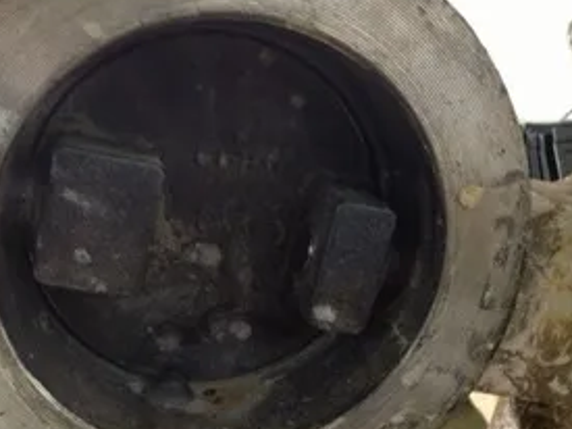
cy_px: 248
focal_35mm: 51
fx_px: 842
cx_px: 208
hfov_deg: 37.2
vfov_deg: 28.5
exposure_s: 1/17
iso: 400
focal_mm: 4.28
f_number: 2.4
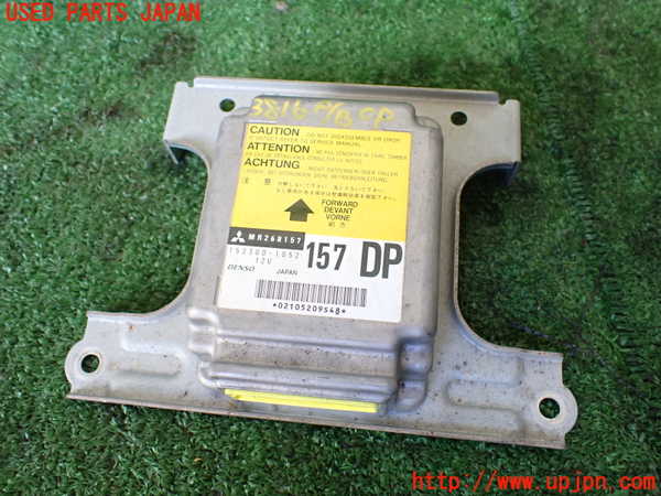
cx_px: 330
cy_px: 248
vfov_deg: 46.8
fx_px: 573
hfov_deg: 60.0
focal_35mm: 30
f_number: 2.3
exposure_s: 1/125
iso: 640
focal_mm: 5.4
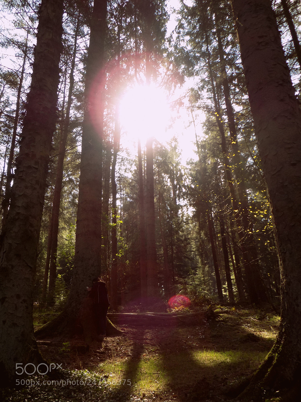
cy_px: 201
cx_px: 150
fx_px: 313
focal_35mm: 27
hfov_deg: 51.4
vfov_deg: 65.3
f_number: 3.2
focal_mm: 4.8
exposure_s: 1/160
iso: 80
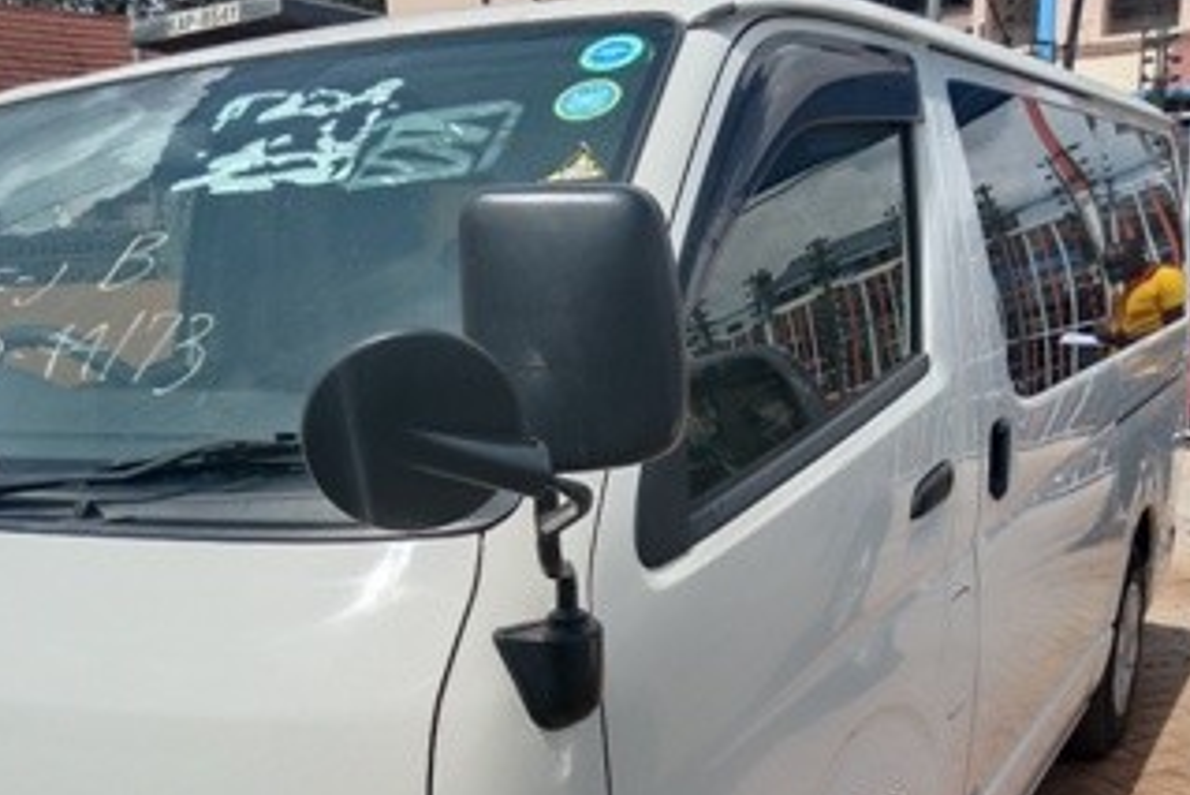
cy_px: 717
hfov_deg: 50.7
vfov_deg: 33.2
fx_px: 1257
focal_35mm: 38
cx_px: 582
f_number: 2.2
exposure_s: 1/1014
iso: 101
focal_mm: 3.65
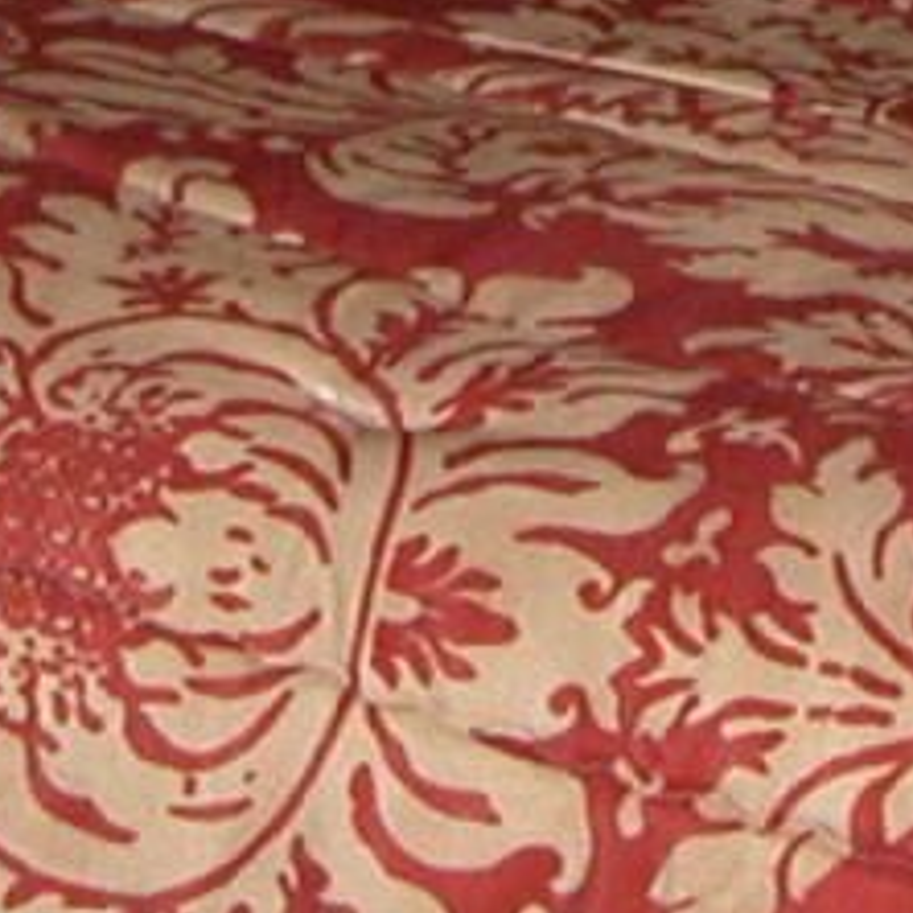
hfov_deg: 6.0
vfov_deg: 5.8
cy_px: -1411
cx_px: 1522
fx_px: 8534
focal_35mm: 286
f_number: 2.8
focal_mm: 8.9
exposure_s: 1/60
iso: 200
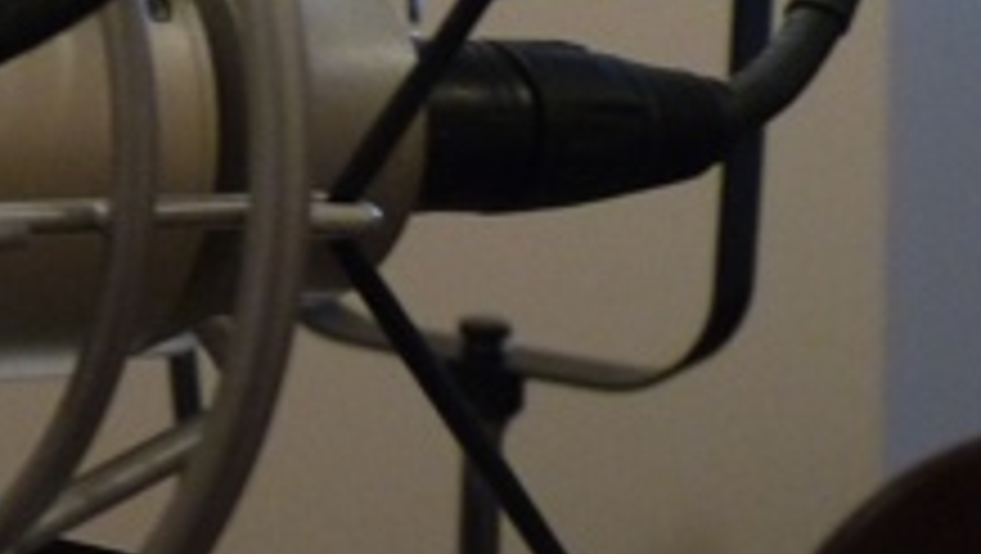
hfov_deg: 15.9
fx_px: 3228
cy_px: -176
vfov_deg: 9.6
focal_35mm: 124
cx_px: -482
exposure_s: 1/30
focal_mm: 5.4
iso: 320
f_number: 3
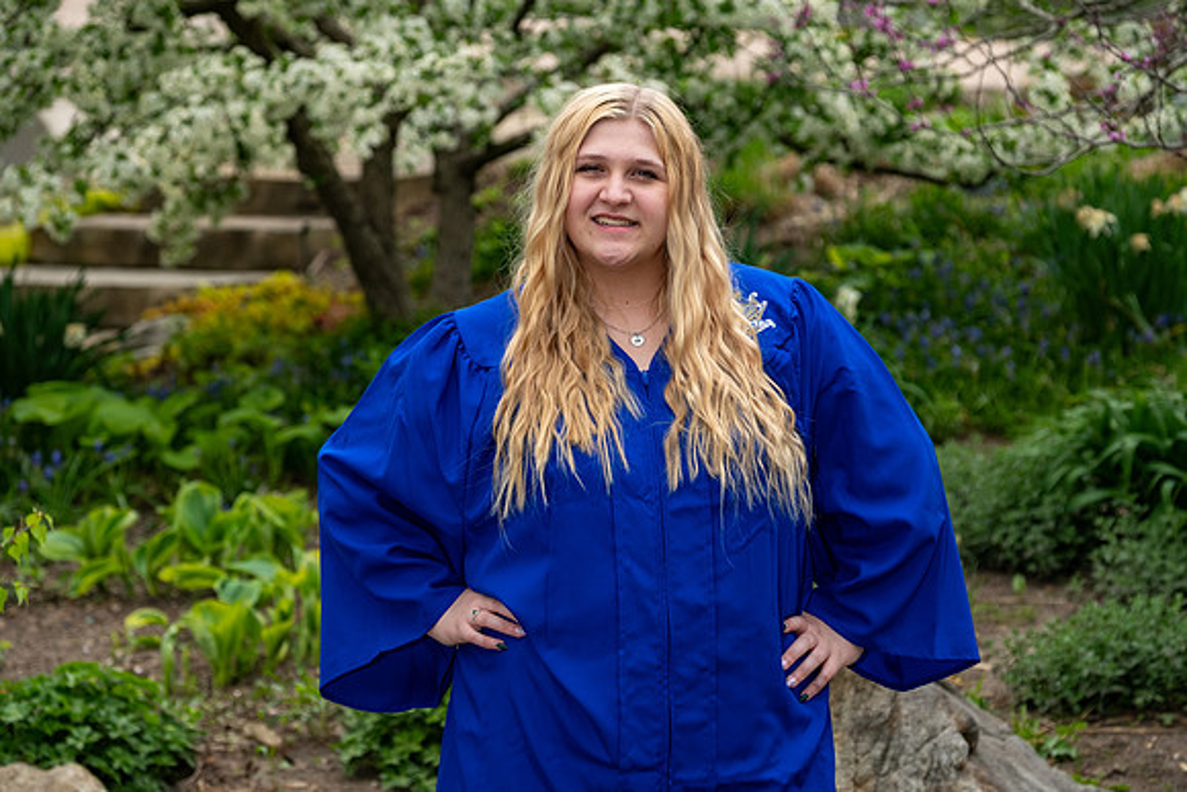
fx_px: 4683
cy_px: 396
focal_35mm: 142
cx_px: 594
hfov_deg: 14.4
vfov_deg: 9.7
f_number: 4.5
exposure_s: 1/250
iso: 250
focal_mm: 94.5
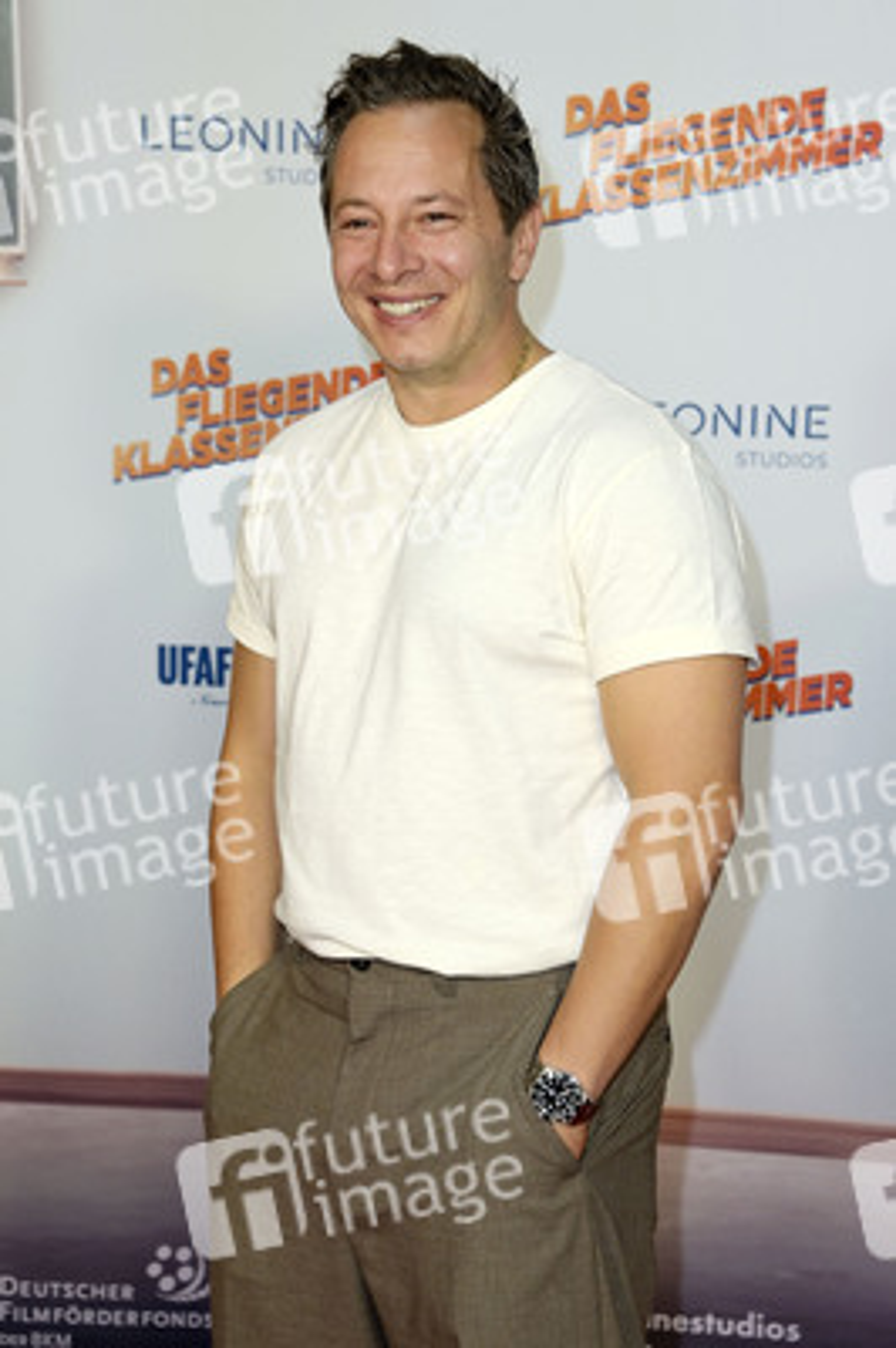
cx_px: 448
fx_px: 3066
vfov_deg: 24.8
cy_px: 674
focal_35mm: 82
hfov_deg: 16.6
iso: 640
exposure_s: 1/250
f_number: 5.6
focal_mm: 82
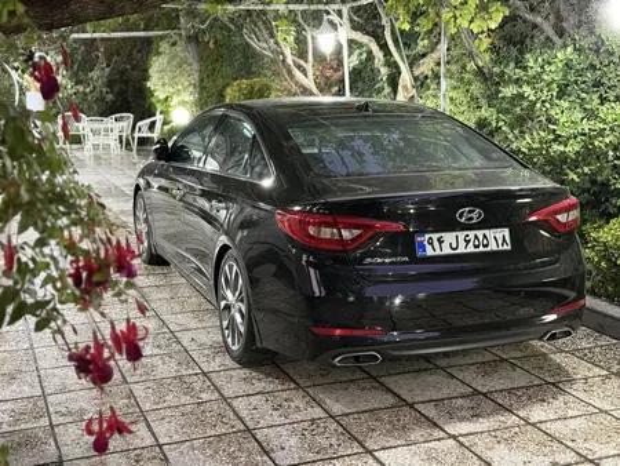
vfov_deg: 30.3
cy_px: 233
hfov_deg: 39.6
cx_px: 310
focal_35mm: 48
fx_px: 860
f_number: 1.78
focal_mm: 6.76
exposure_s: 1/25
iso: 500
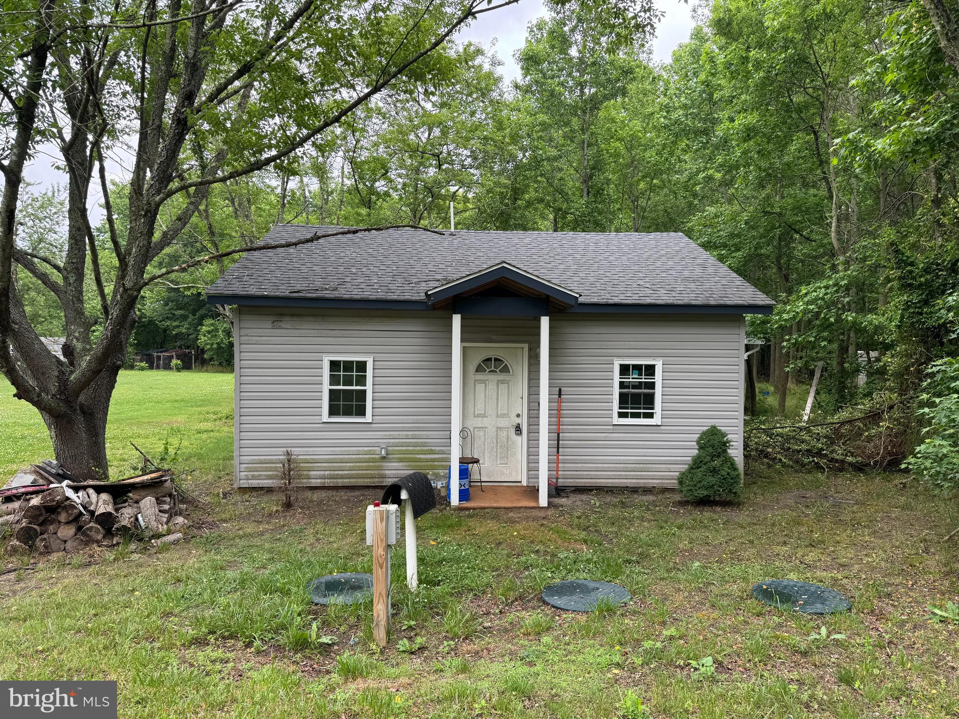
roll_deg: -0.6
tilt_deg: -1.3
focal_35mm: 24
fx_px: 665
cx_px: 480
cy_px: 360
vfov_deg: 56.8
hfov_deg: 71.6
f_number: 1.78
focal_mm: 6.76
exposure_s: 1/562
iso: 80
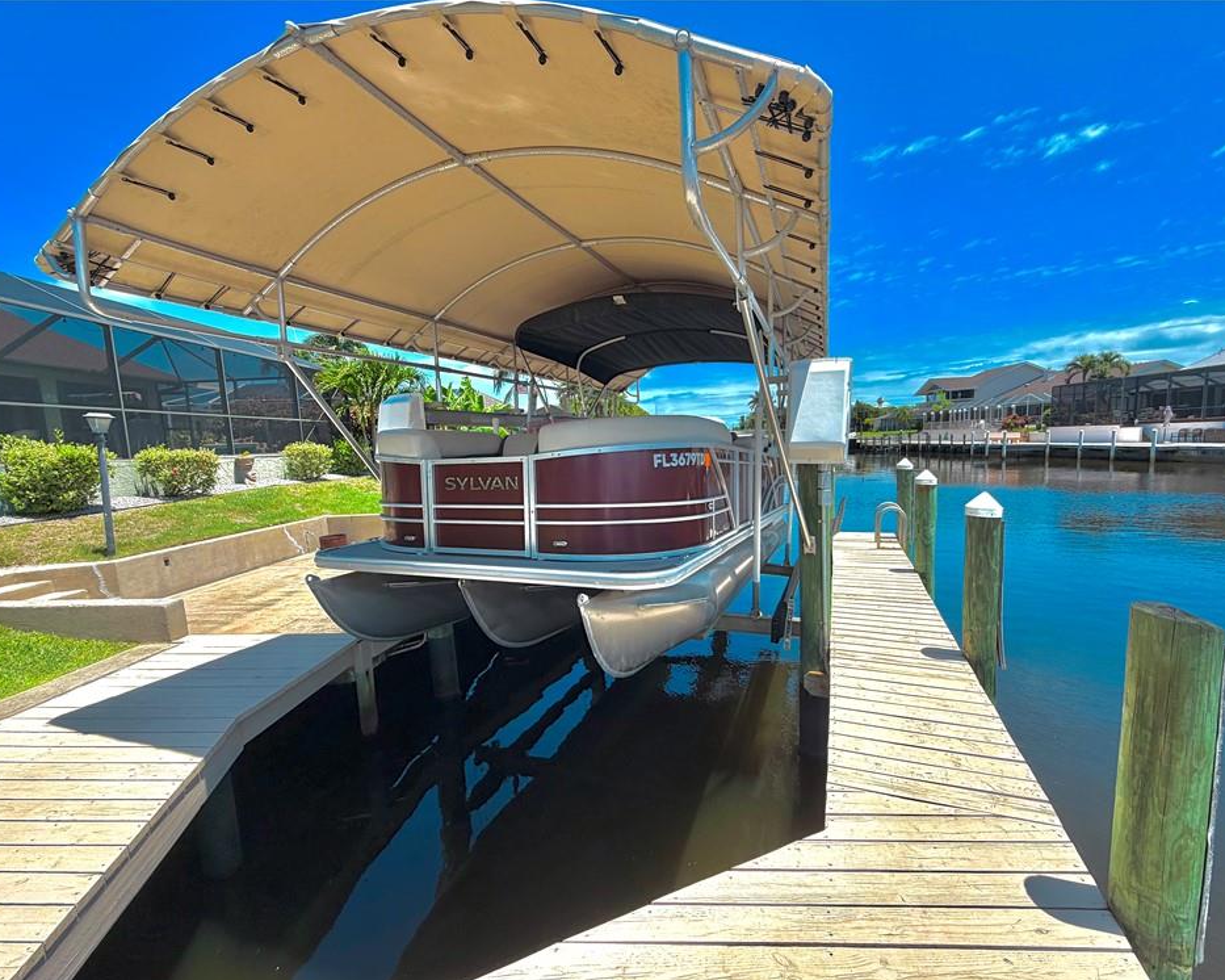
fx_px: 544
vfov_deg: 84.0
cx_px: 634
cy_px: 503
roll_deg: +1.6
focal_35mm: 15
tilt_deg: -6.0
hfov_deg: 96.8
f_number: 2.2
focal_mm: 2.22
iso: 20
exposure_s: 1/1145
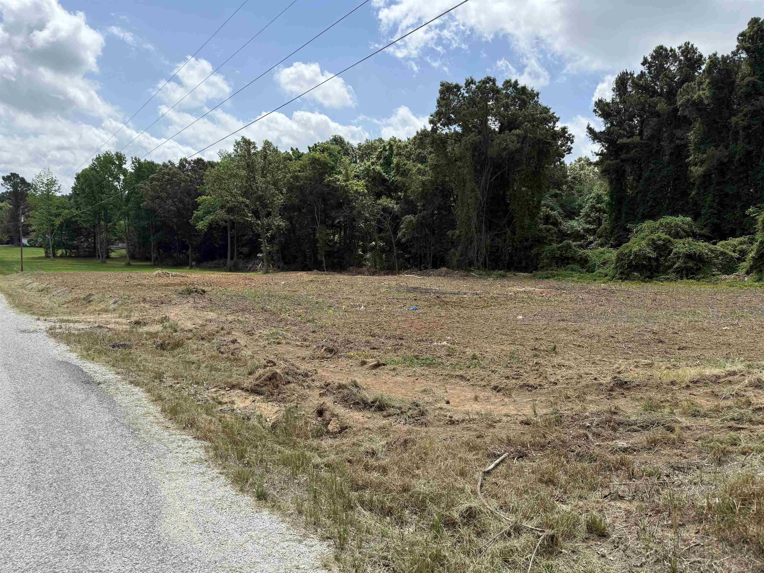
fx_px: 530
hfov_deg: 71.6
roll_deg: -1.6
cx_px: 382
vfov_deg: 56.8
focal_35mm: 24
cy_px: 286
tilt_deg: -5.1
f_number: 1.78
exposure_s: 1/5714
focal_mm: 6.76
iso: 125
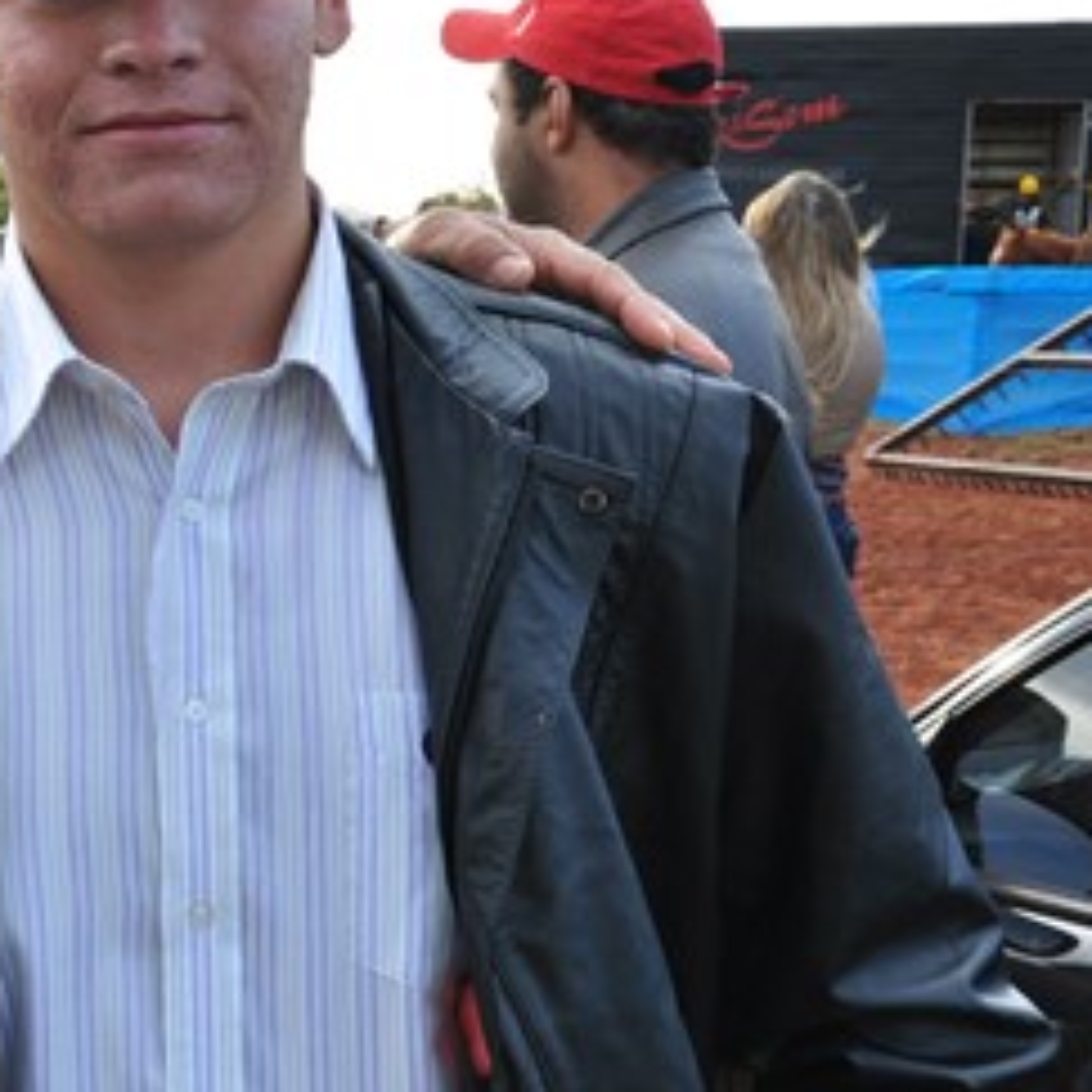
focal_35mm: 76
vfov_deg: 22.8
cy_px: 575
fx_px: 2712
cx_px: -301
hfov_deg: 20.9
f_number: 8
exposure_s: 1/80
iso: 200
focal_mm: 22
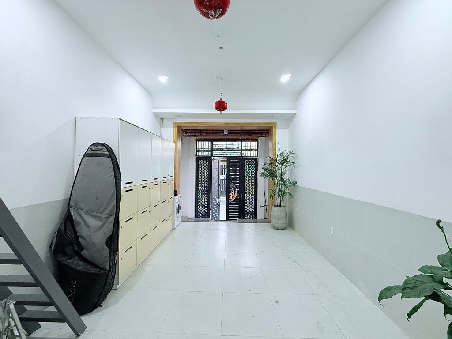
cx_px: 226
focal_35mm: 14
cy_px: 170
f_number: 2.2
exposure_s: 1/50
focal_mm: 2.22
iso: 250
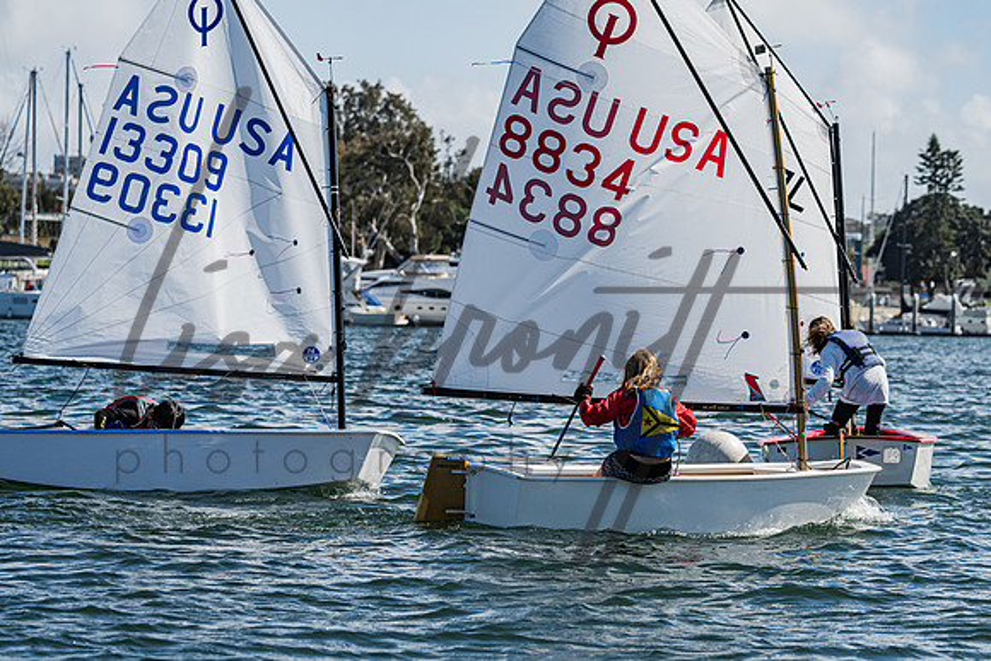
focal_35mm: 175
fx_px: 4823
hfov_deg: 11.7
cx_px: 579
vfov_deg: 7.8
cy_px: 386
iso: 320
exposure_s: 1/1000
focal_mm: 150
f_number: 8
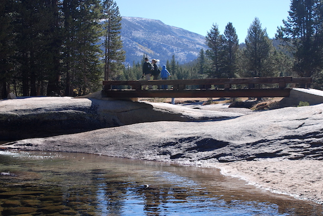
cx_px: 130
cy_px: 126
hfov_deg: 31.5
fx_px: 571
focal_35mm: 64
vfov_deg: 21.4
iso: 140
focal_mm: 35
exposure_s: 1/125
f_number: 5.6
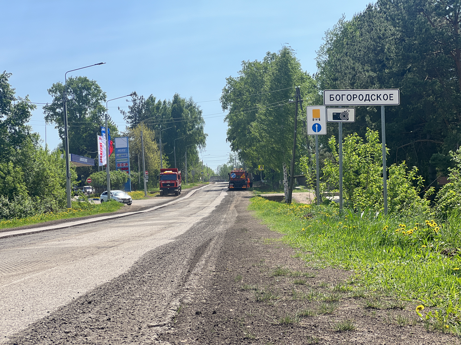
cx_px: 230
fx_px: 1025
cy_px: 172
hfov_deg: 25.3
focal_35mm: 77
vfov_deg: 19.1
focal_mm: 9
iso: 32
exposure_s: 1/311
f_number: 2.8
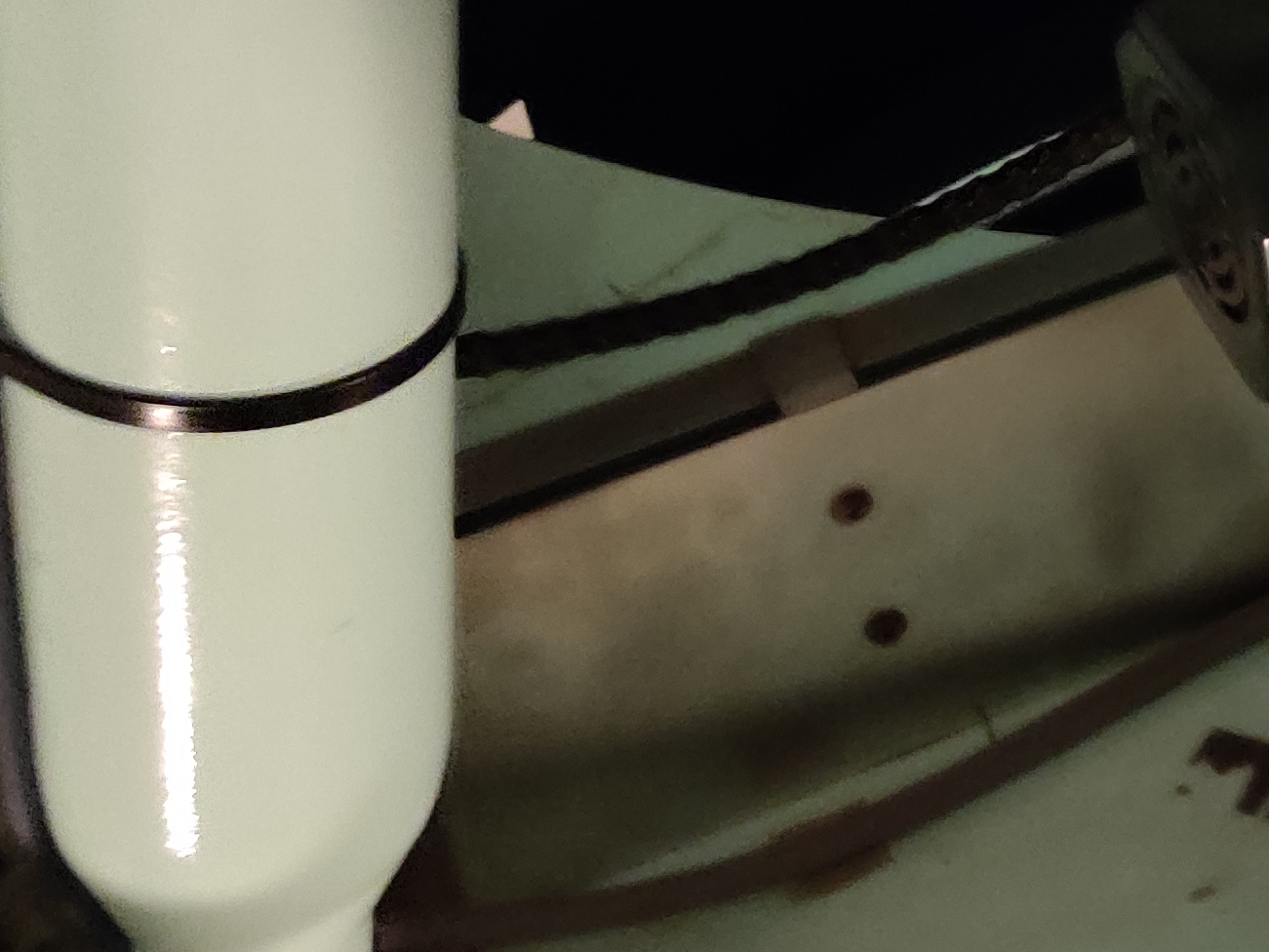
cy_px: 130
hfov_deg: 21.1
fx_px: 3043
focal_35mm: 83
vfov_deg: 17.6
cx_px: 1704
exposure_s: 1/17
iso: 2500
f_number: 1.65
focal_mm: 4.75
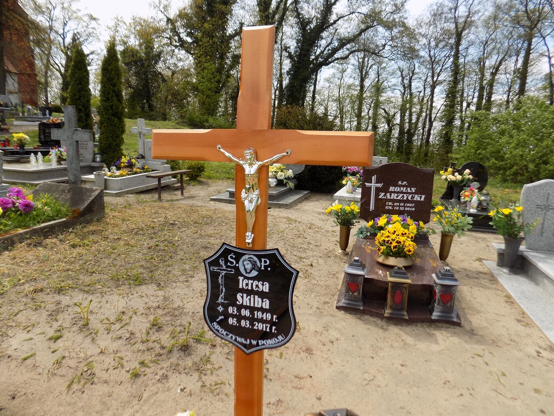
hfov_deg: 73.9
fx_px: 368
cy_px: 208
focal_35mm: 23
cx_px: 277
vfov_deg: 58.9
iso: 80
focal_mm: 4
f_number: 3.1
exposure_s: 1/640
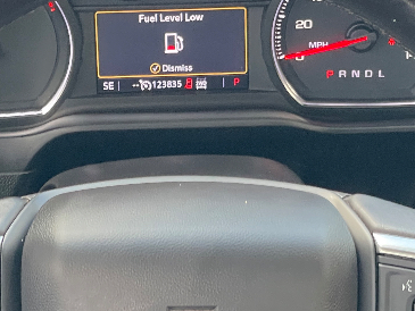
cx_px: 205
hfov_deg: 13.5
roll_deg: +1.9
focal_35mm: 146
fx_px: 1751
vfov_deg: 10.1
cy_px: 302
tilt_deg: -32.0
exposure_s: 1/60
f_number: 2
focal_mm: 6
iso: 250
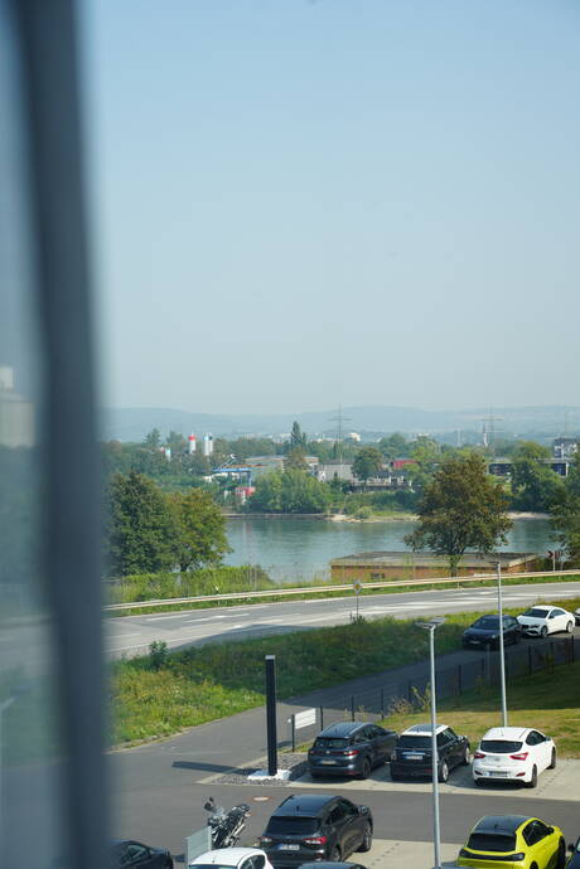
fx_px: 1764
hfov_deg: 18.7
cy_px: 434
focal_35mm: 73
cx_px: 290
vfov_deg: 27.7
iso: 100
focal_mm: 73
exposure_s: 1/160
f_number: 8
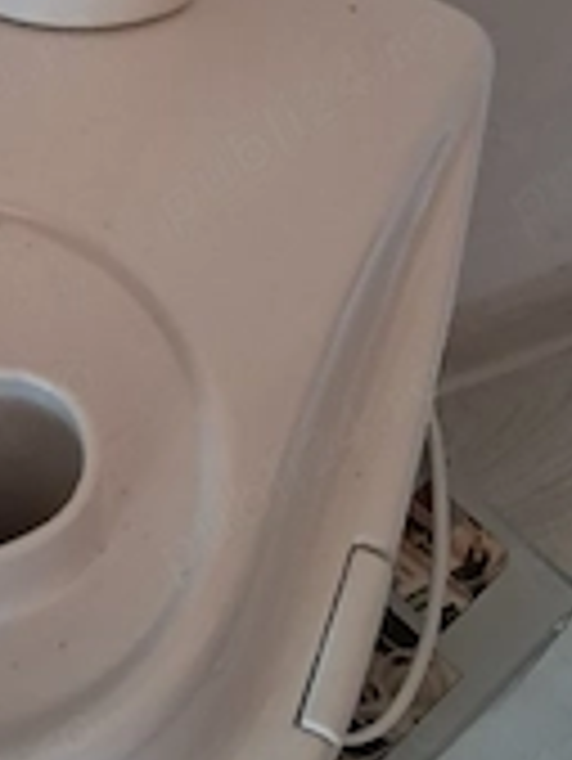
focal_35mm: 64
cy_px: 171
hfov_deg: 22.3
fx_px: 1408
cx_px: 41
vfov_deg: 29.7
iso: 640
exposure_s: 1/33
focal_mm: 4
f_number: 1.8
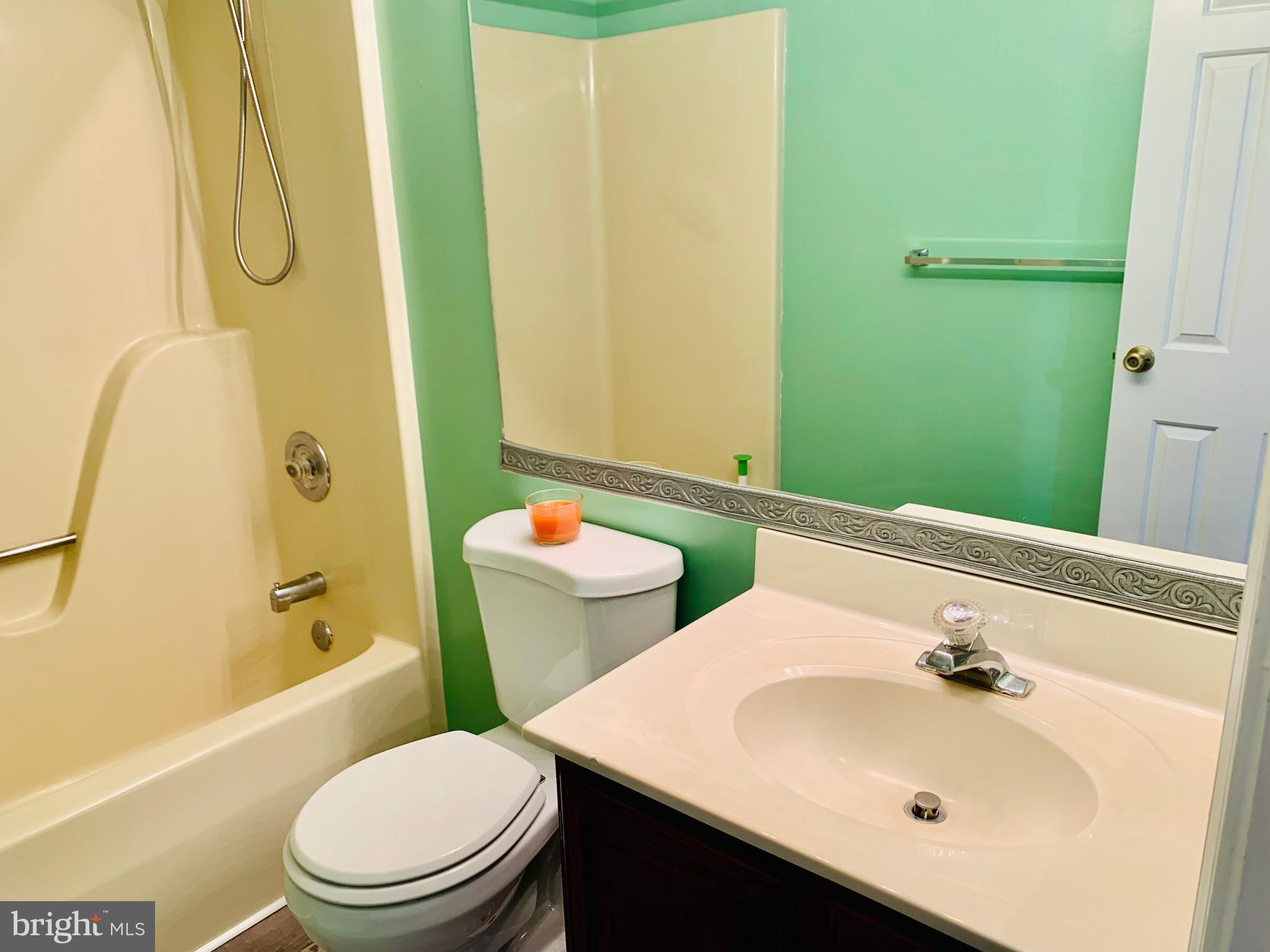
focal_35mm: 26
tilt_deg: -17.0
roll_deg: +2.6
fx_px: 954
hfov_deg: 67.3
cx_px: 635
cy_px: 476
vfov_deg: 53.1
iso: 100
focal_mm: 4.25
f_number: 1.8
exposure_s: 1/60
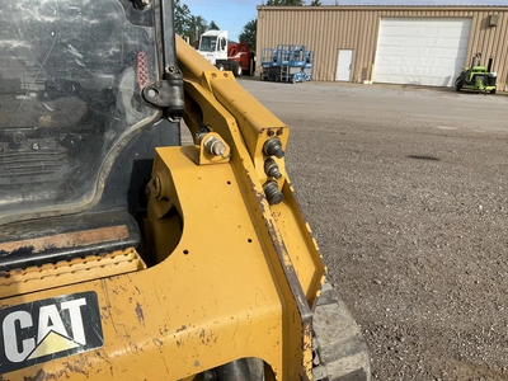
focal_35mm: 29
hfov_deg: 61.7
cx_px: 254
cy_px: 190
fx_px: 426
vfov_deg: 48.2
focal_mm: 3
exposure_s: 1/1534
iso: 25
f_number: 1.8
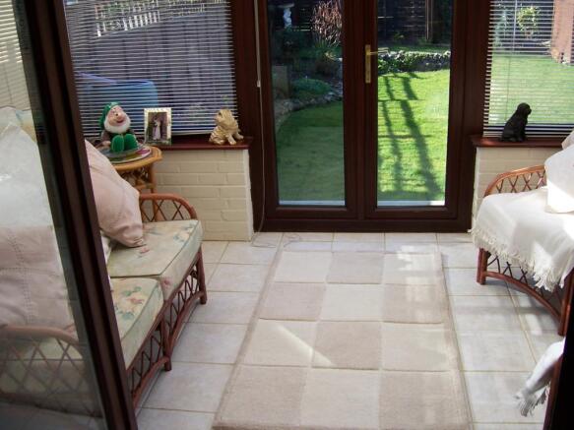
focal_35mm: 36
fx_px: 597
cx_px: 287
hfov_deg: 51.4
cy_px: 215
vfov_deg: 39.6
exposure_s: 1/250
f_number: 3
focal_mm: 6
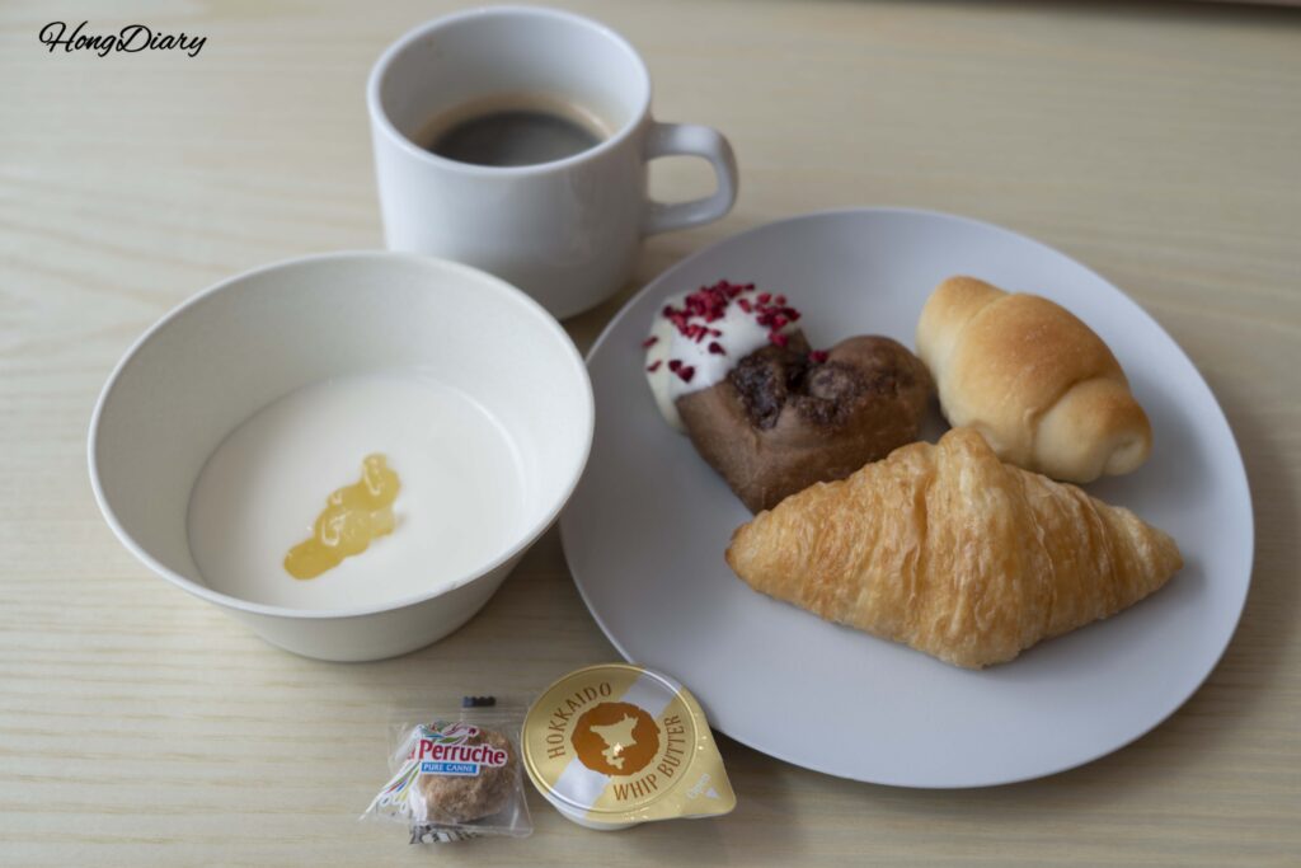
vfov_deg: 28.1
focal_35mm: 48
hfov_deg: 41.1
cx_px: 650
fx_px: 1735
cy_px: 434
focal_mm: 48
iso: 100
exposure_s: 1/60
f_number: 5.6
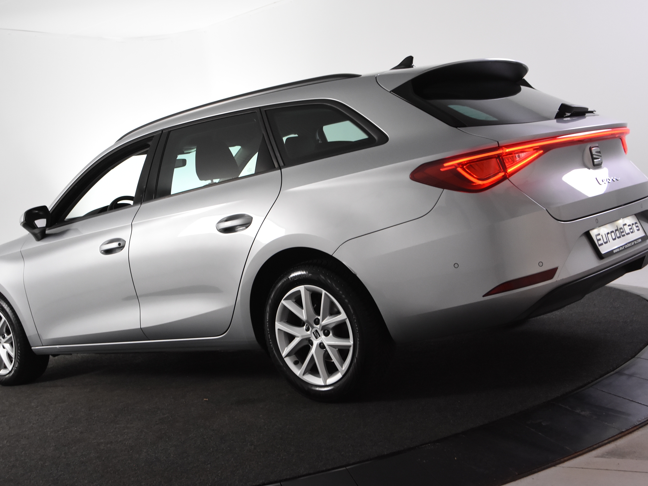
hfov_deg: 41.2
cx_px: 306
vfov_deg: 31.5
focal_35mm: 46
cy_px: 245
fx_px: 861
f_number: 5.6
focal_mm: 28
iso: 1600
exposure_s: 1/125
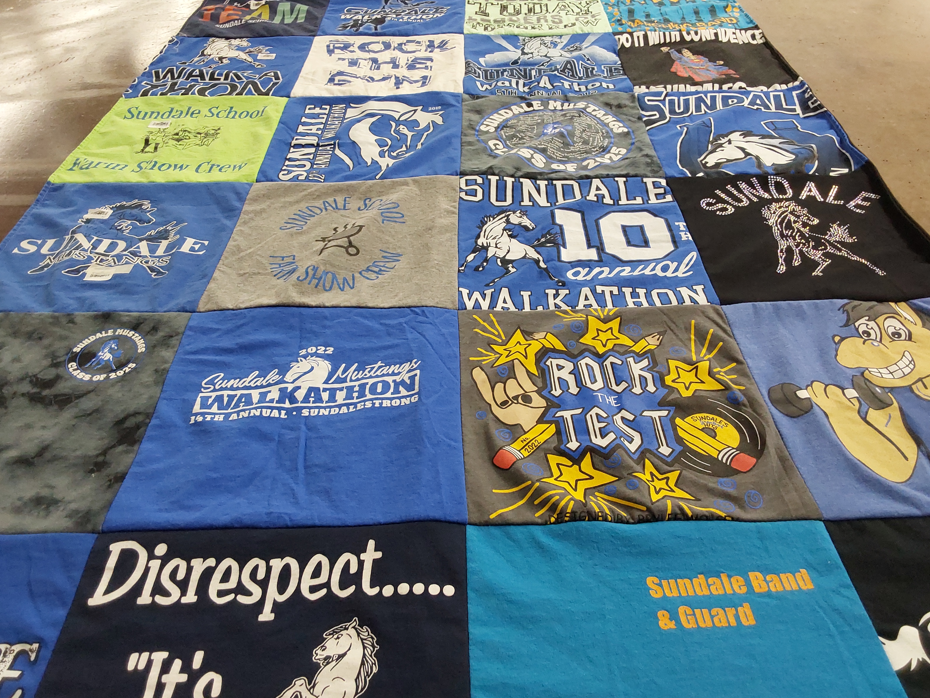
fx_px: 779
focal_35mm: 29
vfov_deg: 48.2
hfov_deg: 61.7
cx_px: 470
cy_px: 341
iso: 160
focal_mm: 2.91
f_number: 1.9
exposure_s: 1/60
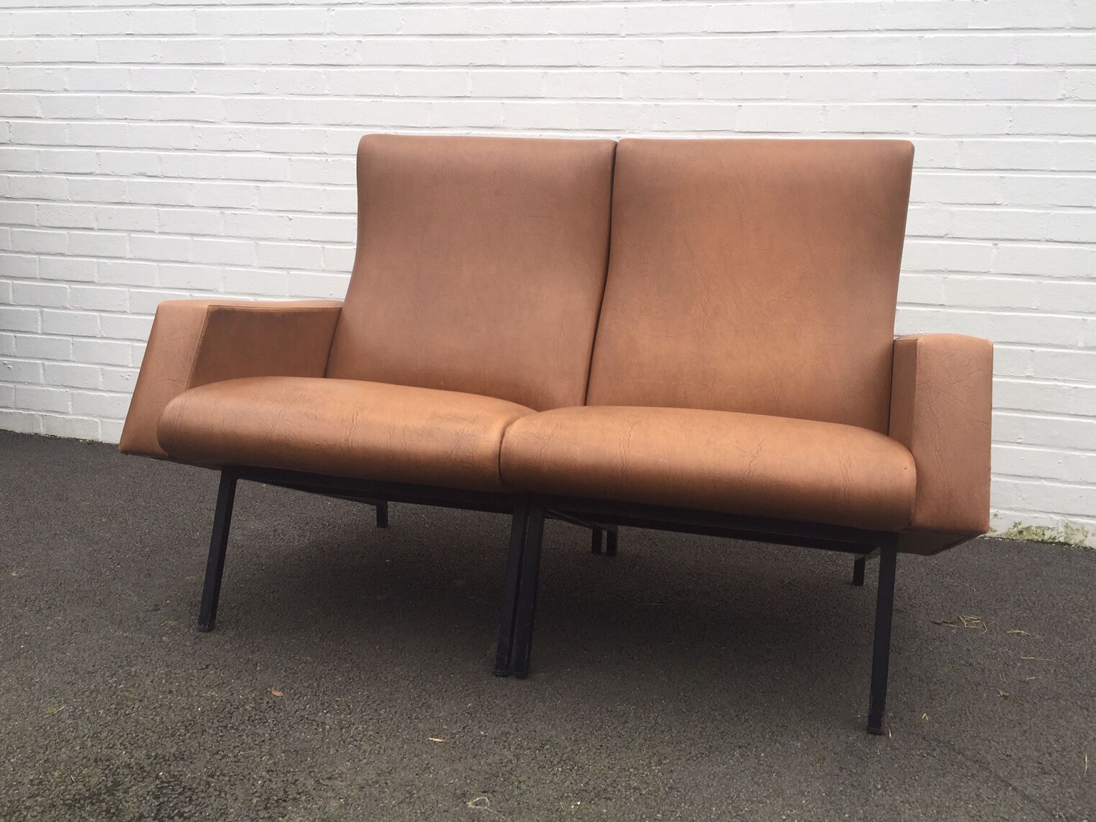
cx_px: 552
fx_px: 981
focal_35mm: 31
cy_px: 425
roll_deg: -3.7
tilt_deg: -6.9
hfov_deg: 58.4
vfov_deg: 45.4
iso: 32
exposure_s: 1/137
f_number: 2.2
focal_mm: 4.15
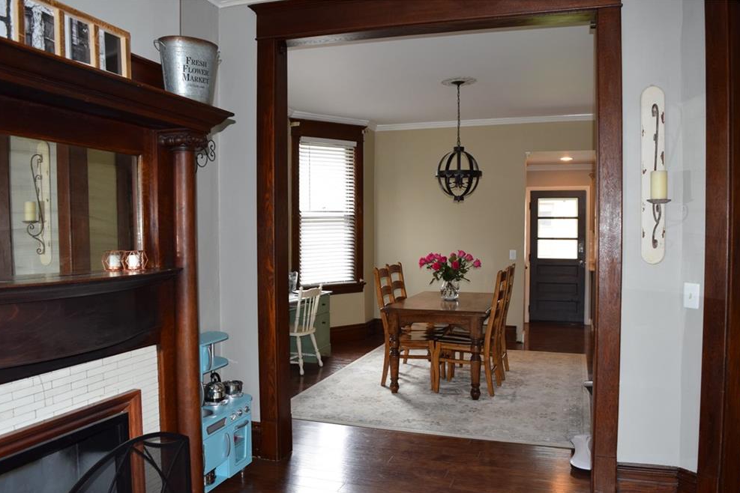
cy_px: 254
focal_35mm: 28
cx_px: 377
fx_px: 576
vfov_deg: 46.4
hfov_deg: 65.5
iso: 800
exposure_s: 1/100
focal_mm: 18
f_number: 5
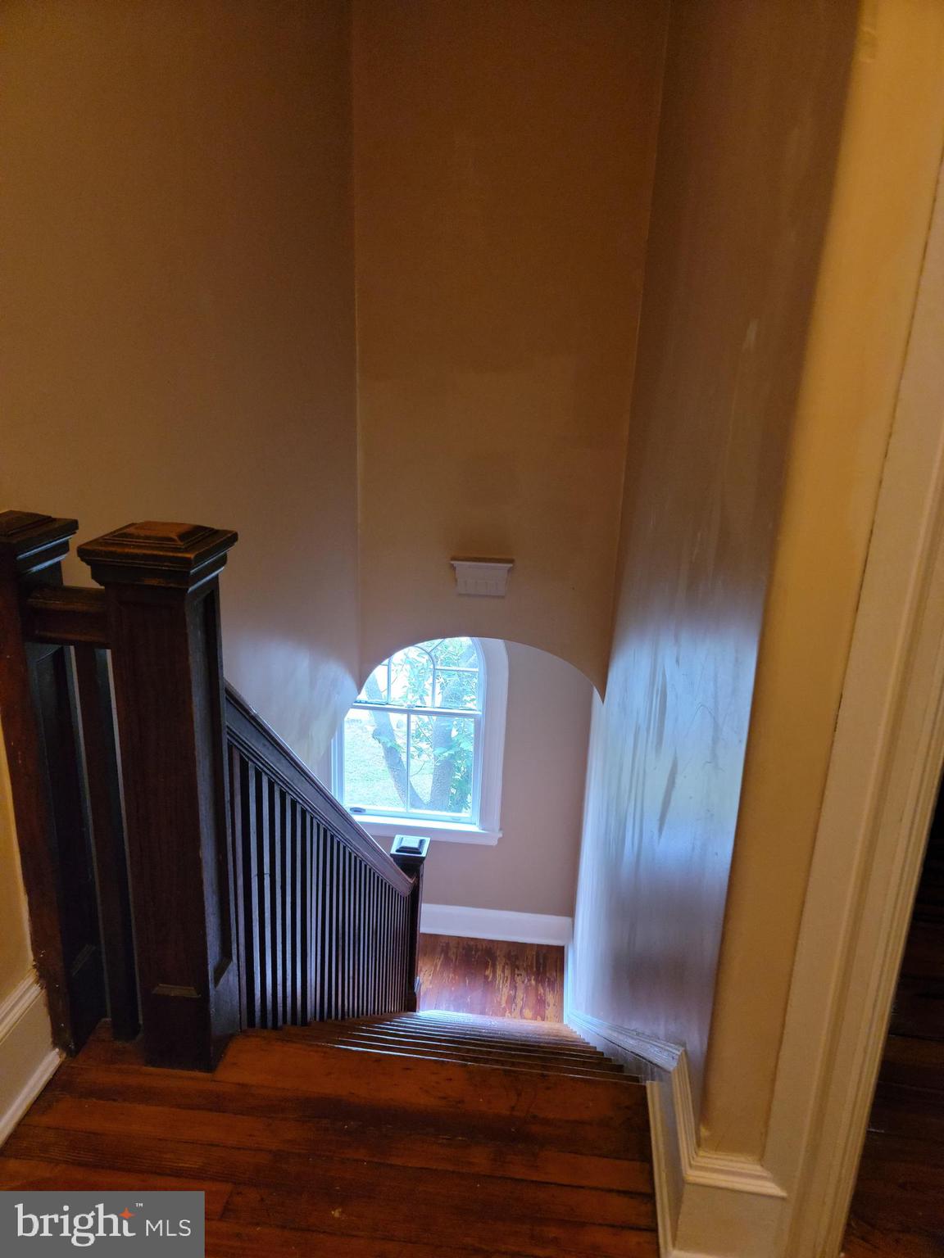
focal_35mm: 25
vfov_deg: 69.4
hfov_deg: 54.9
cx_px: 472
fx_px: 909
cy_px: 629
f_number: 1.8
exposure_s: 1/39
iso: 200
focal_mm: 7
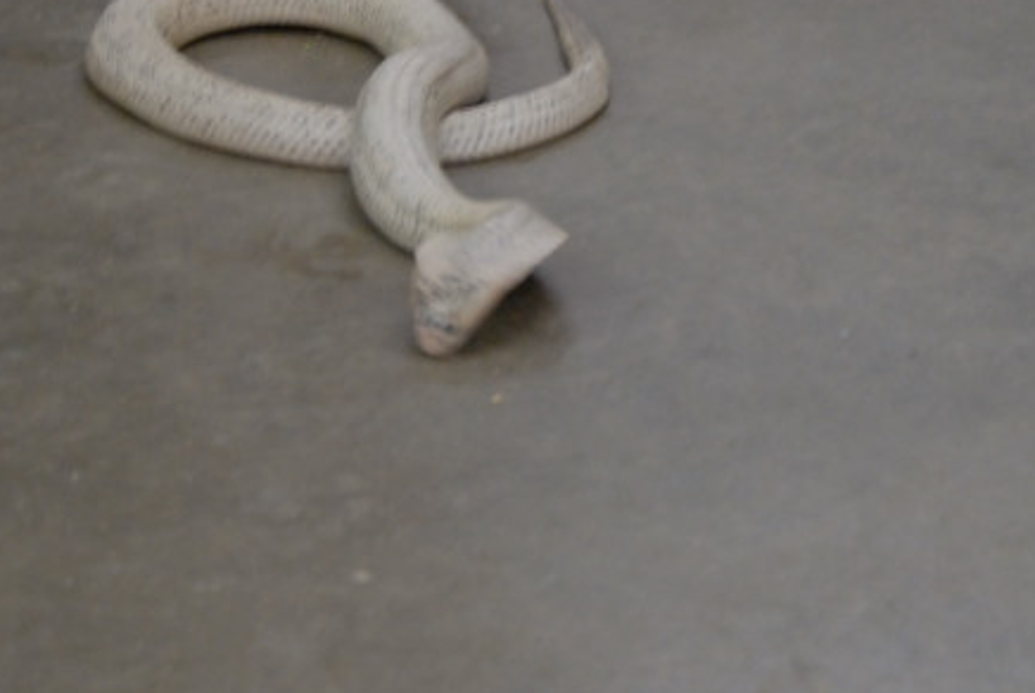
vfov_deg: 7.9
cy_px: 147
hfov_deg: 11.8
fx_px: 4980
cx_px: 696
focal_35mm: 173
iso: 800
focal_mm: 52
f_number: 4.8
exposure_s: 1/40
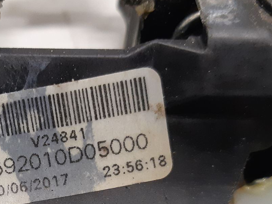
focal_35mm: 66
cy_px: 190
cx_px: 33
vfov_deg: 21.7
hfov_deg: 28.4
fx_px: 519
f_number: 1.7
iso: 250
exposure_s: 1/25
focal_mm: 3.93
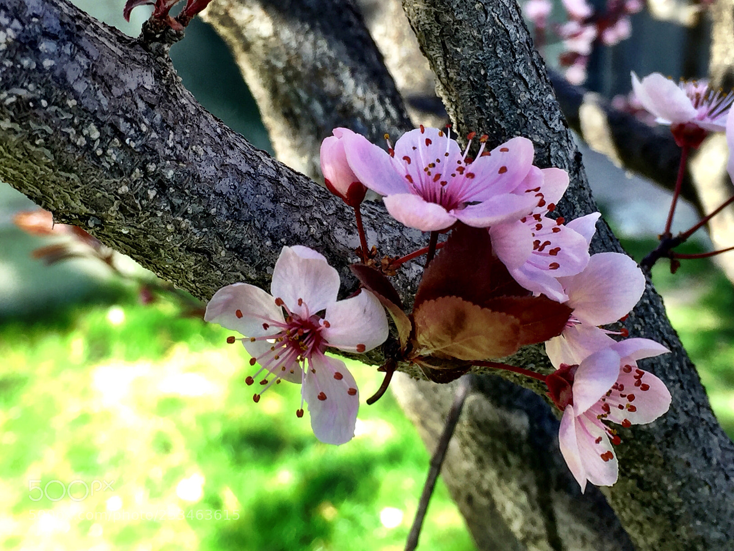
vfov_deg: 25.2
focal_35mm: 58
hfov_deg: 33.2
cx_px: 367
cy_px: 276
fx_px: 1230
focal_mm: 4.15
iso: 32
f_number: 2.2
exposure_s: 1/100
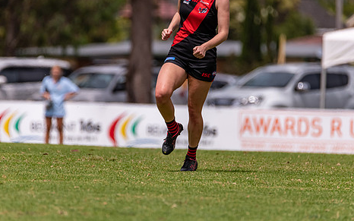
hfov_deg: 3.3
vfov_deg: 2.1
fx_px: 6125
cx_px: 161
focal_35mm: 635
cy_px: 89
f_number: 6.3
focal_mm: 500
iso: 800
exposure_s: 1/5000
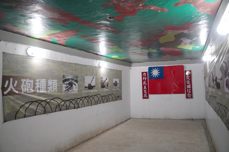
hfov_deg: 65.5
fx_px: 178
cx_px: 114
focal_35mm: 28
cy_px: 76
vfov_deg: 46.4
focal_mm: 28
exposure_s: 1/160
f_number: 2.8
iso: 3200
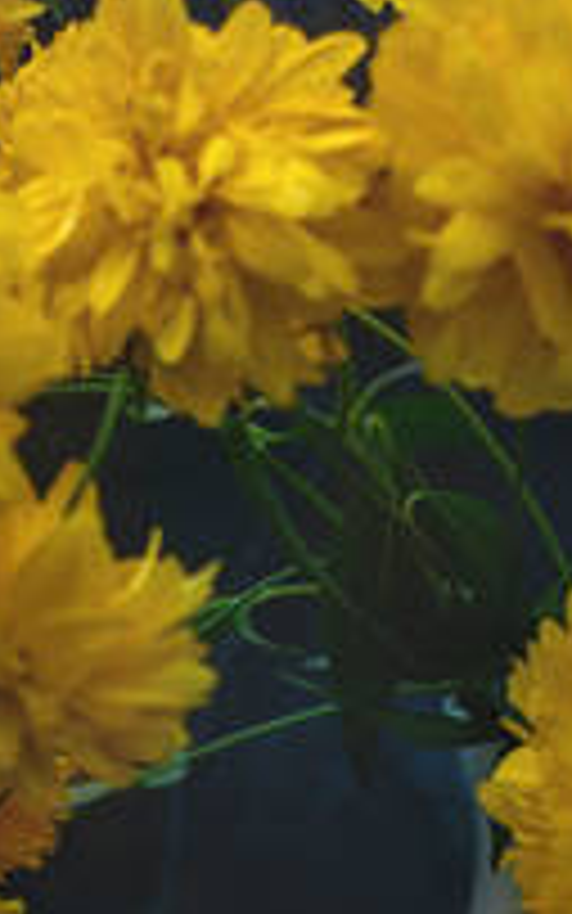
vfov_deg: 11.4
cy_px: 1040
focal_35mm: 181
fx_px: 4511
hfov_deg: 7.3
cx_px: 232
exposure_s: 1/40
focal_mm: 50
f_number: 2.8
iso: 100
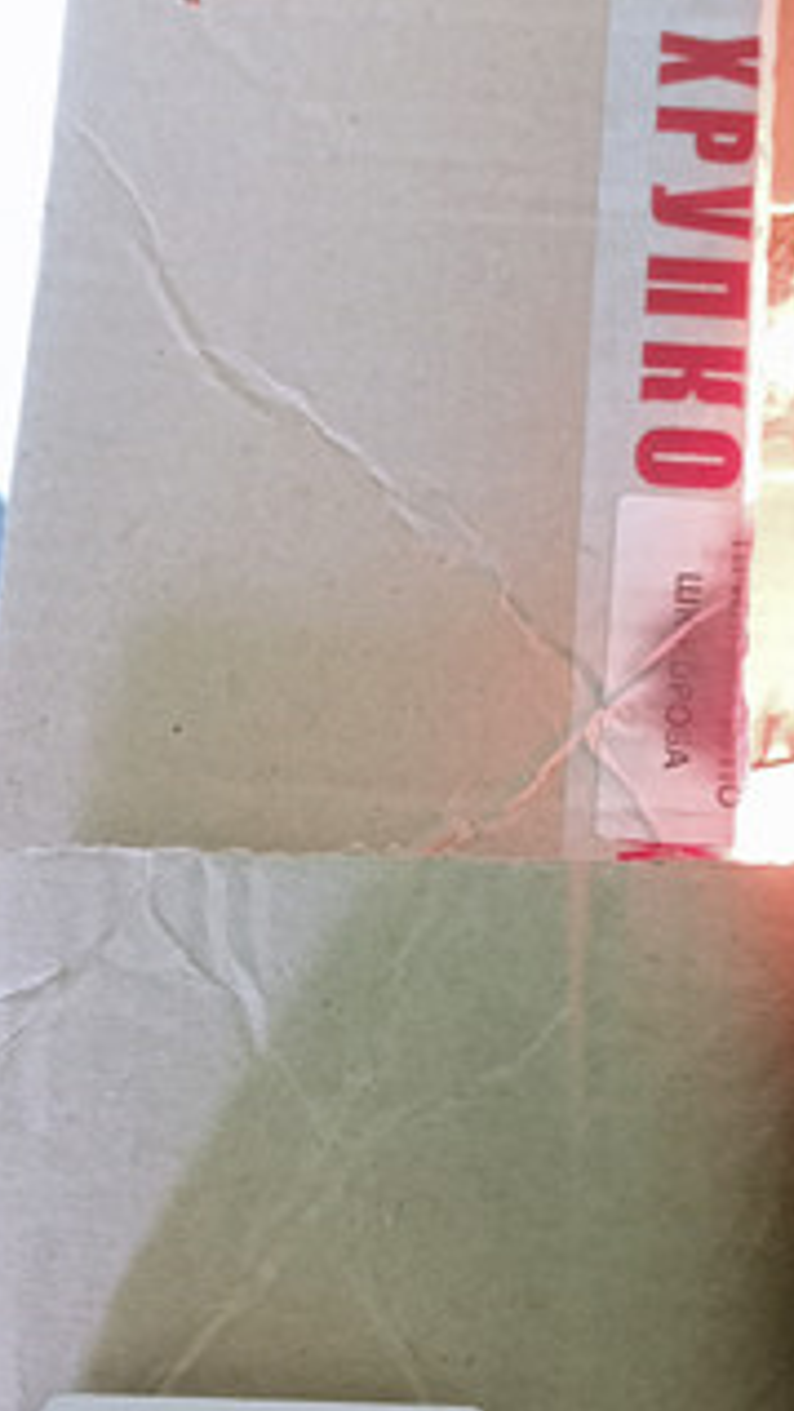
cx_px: 605
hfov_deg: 24.6
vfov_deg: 42.7
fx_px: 1796
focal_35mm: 48
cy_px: 821
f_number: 1.8
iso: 512
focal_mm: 4.69
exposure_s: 1/50
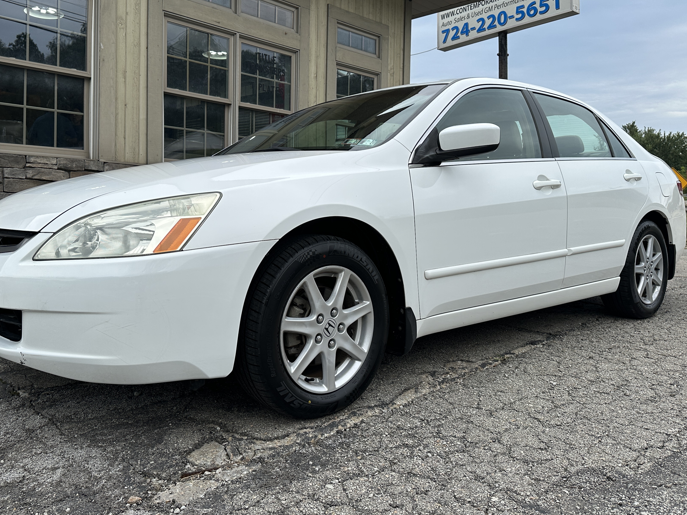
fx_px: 595
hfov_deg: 59.8
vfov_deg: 46.5
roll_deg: -1.1
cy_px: 208
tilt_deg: +0.4
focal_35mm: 30
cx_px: 302
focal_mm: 6.86
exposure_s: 1/1272
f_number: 1.78
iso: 80
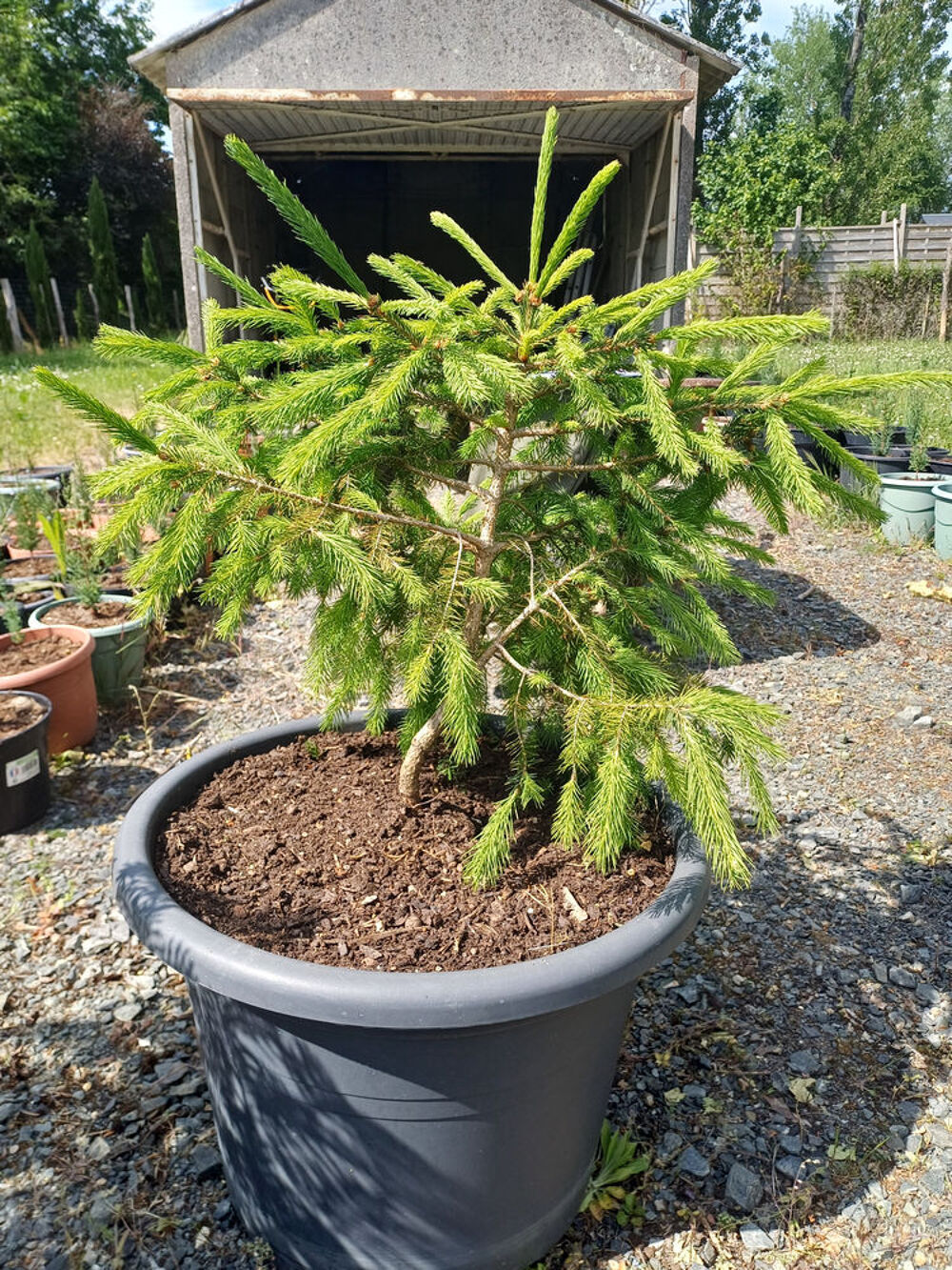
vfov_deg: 69.4
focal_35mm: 25
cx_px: 476
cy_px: 635
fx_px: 917
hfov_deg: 54.9
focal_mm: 4.65
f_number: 1.8
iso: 50
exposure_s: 1/505
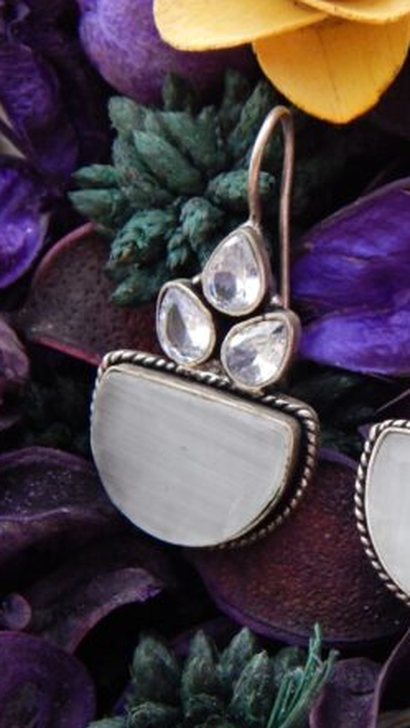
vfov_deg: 29.7
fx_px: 1371
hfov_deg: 16.6
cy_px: 369
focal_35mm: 71
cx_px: 420
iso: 560
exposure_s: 1/8
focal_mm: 8.6
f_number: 3.7
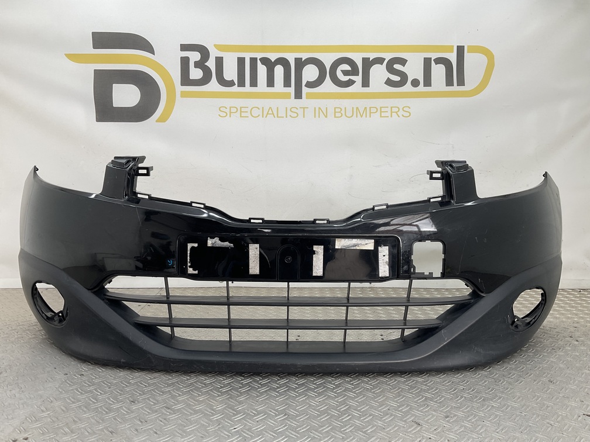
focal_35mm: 29
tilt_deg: -8.2
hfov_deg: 61.7
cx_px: 295
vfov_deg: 48.2
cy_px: 221
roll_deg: -2.0
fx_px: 494
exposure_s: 1/120
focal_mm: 3
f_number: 1.8
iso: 20
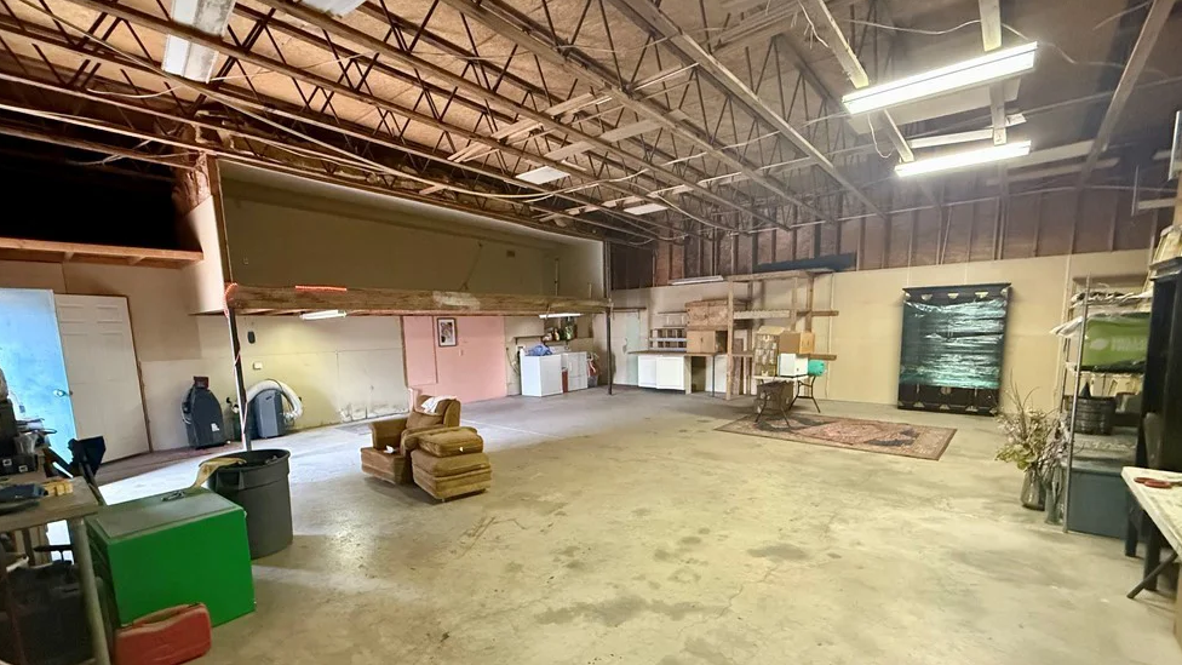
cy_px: 395
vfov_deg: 66.5
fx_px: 501
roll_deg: +1.2
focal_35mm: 16
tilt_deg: -7.8
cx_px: 597
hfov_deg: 99.4
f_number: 2.2
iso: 800
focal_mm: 2.22
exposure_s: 1/60
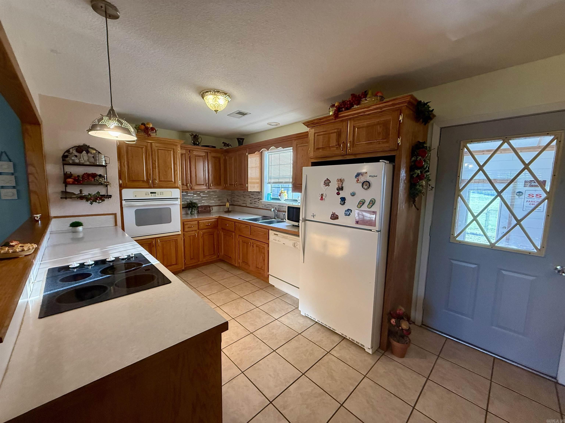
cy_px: 212
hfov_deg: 102.1
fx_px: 229
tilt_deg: -6.2
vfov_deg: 85.7
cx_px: 282
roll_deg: -0.7
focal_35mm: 14
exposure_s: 1/120
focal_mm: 2.22
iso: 250
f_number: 2.2
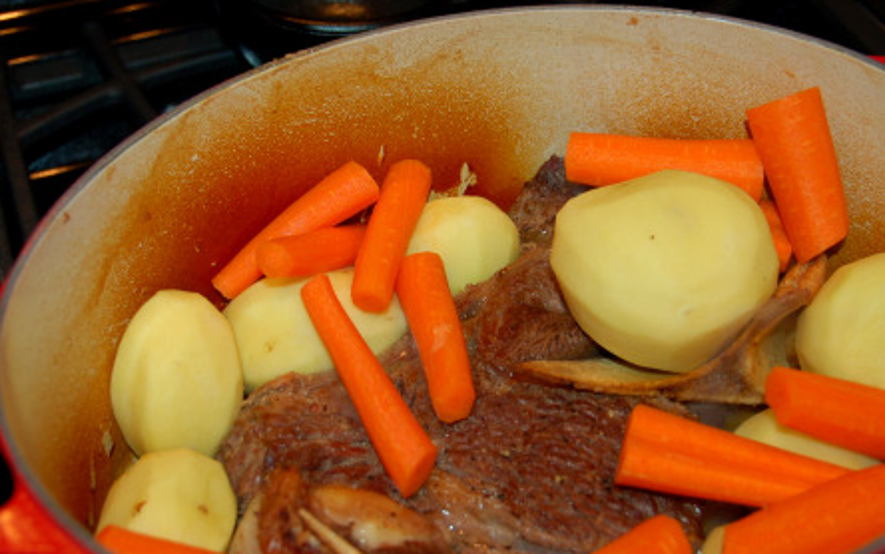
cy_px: 319
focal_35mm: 59
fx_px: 1415
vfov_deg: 22.1
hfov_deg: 34.6
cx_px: 520
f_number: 4.2
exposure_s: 1/60
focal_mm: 31
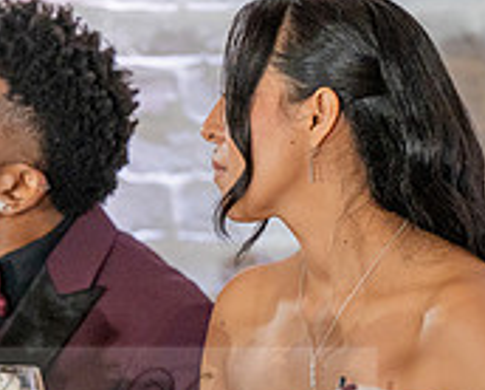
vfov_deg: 3.3
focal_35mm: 475
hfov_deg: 4.1
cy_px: 414
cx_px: 138
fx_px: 6826
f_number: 2.8
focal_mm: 150
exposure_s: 1/320
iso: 1600
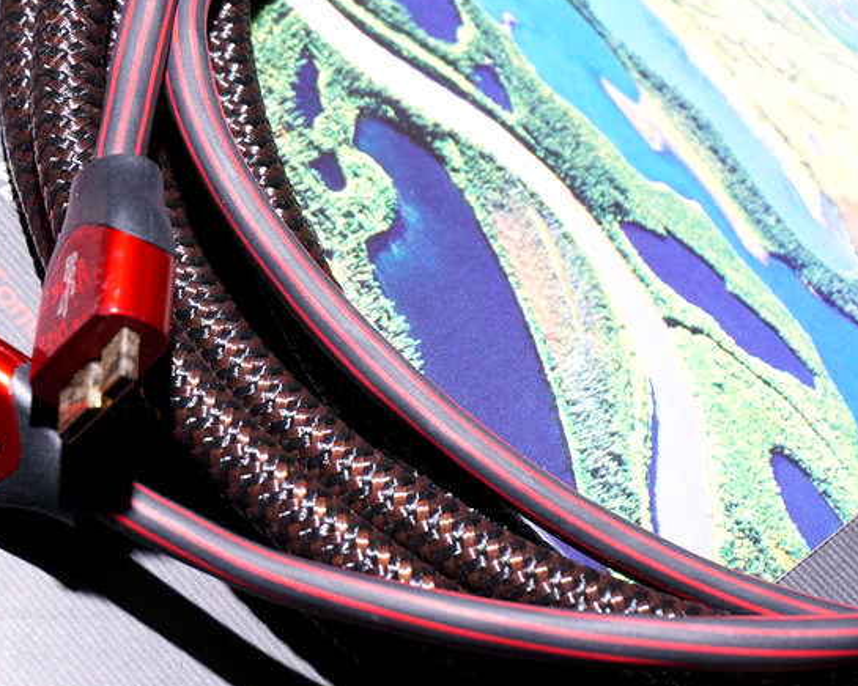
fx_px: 3352
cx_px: 258
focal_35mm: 132
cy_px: 313
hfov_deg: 14.5
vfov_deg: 11.7
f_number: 8
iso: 800
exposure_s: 1/160
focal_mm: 50
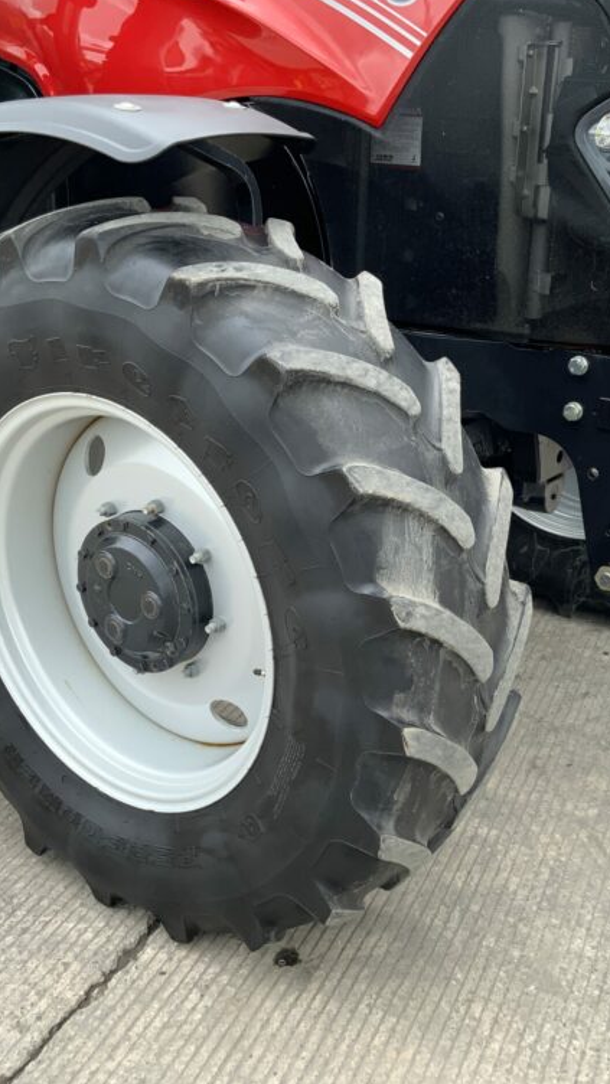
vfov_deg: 47.4
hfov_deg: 27.7
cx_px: 319
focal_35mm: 43
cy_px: 535
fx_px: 1236
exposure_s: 1/222
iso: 16
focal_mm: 3
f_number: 1.8
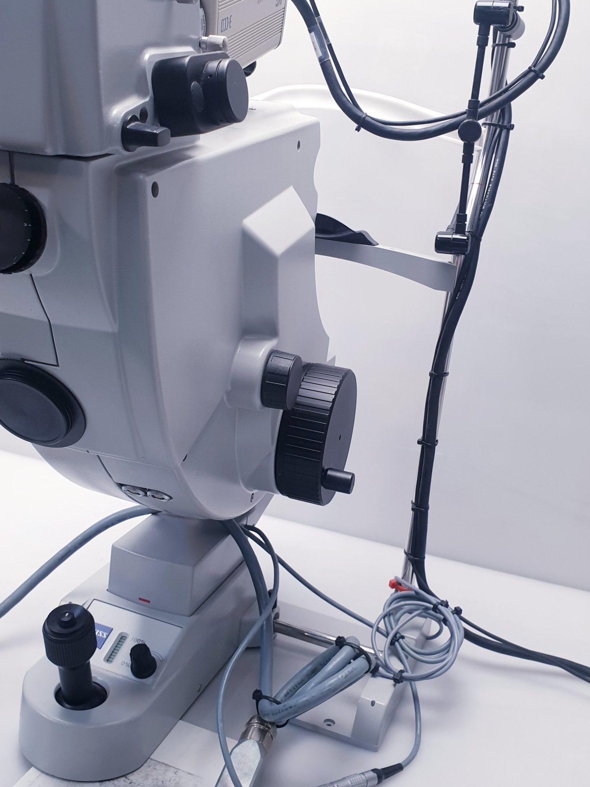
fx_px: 841
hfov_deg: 38.6
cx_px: 276
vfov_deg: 50.1
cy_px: 367
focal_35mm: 37
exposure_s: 1/50
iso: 80
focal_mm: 4.3
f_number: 2.4
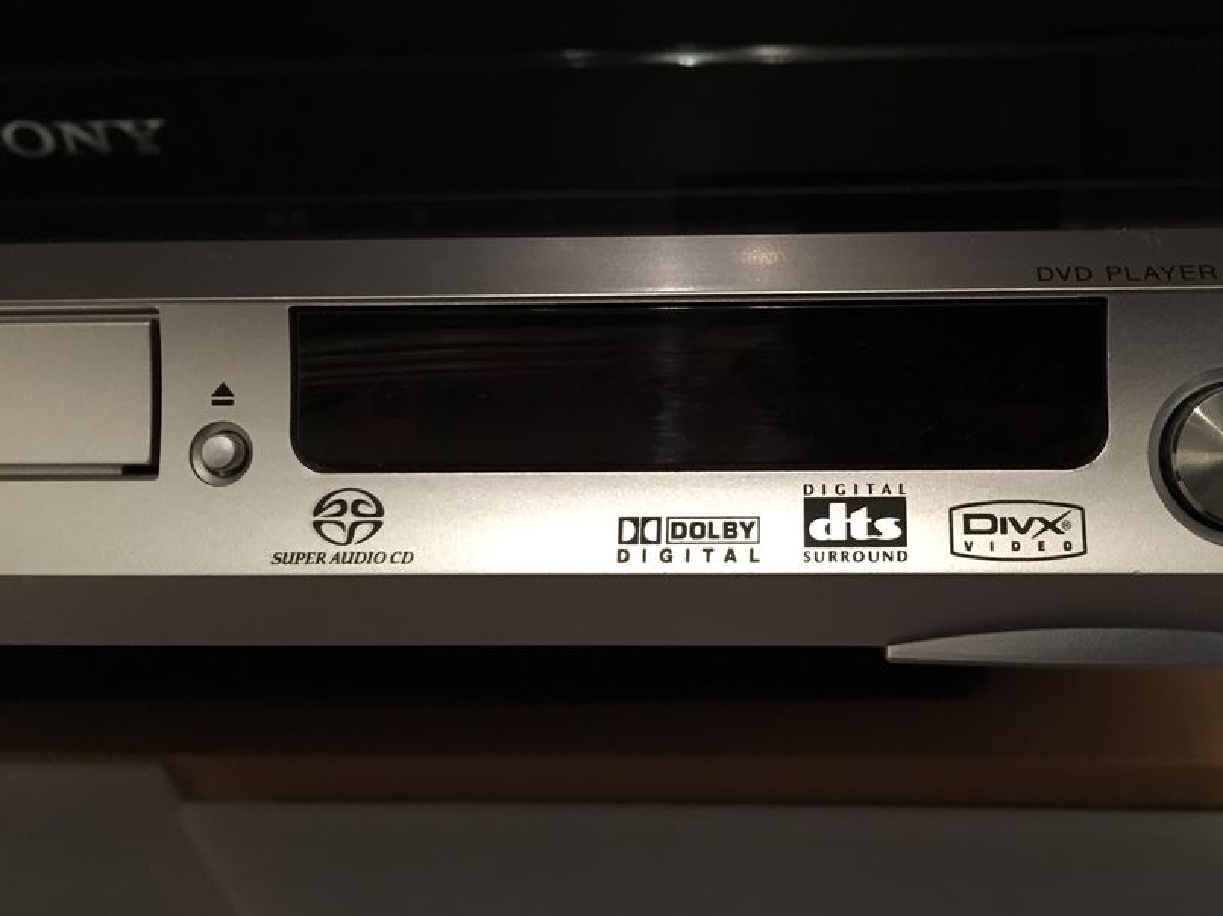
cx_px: 756
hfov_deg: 50.9
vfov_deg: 39.5
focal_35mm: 36
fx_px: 1272
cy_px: 376
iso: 200
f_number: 2.2
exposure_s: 1/17
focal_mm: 4.15
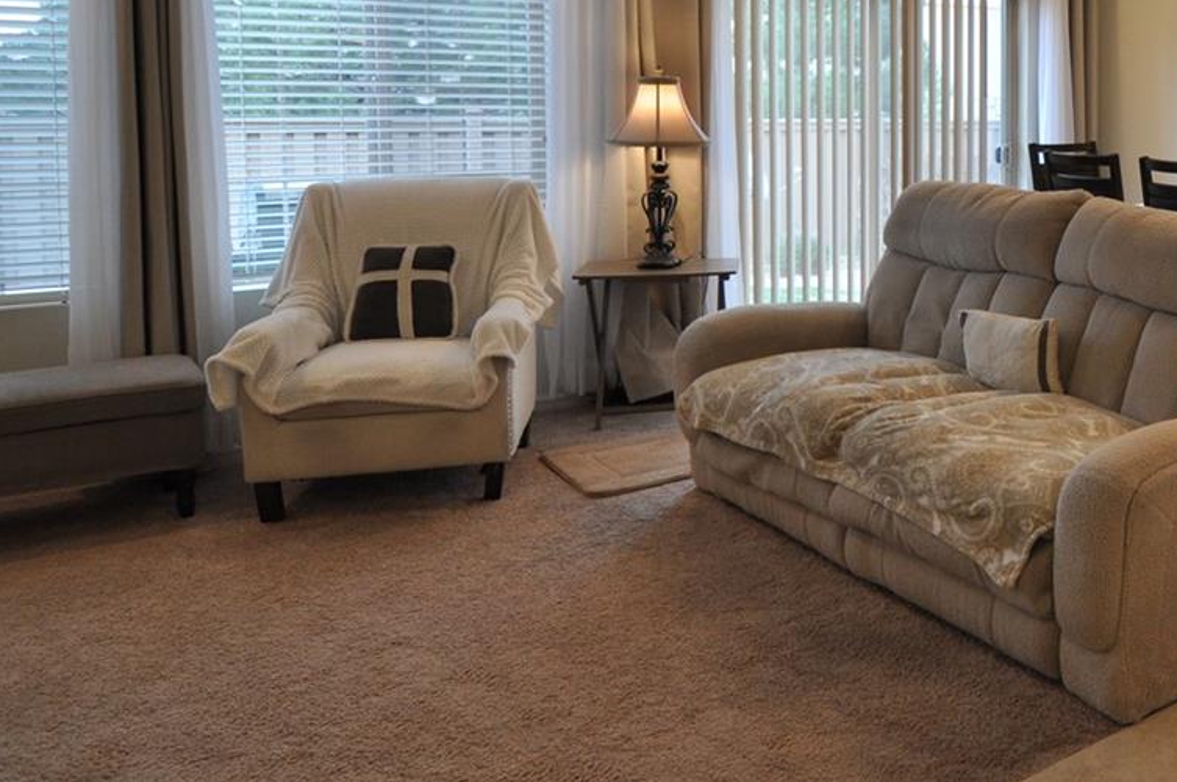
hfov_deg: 44.6
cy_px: 175
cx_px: 1221
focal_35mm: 35
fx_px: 1145
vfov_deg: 36.6
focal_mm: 11
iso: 400
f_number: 4
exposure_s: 1/60
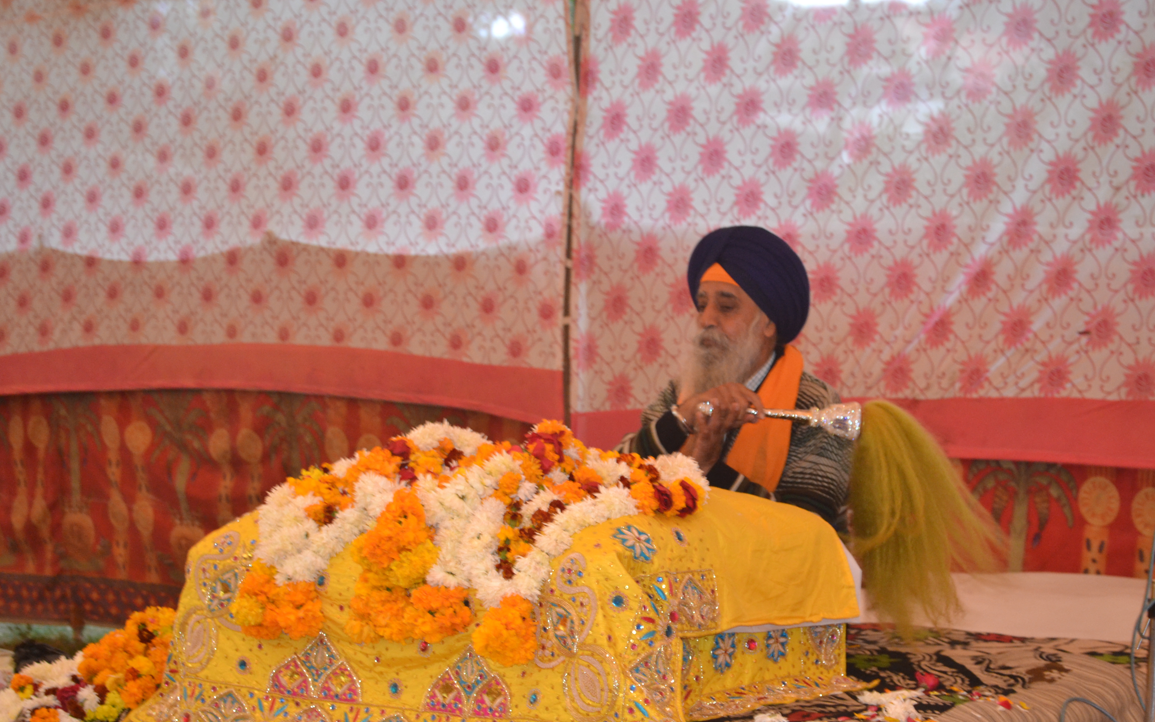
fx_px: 2235
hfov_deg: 29.0
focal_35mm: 71
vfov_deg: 18.3
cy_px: 383
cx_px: 573
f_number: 5.3
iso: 1250
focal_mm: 46
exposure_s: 1/60
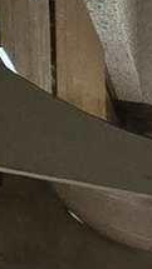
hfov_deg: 5.8
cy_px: 522
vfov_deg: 13.7
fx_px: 967
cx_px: 790
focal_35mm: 135
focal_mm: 2.2
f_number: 2.2
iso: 800
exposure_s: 1/60
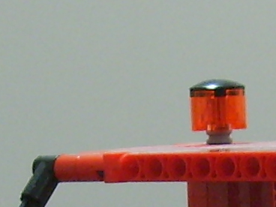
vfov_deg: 5.4
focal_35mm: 268
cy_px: 458
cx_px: 190
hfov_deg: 7.4
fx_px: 2137
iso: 139
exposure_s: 1/15
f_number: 2.8
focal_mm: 5.8
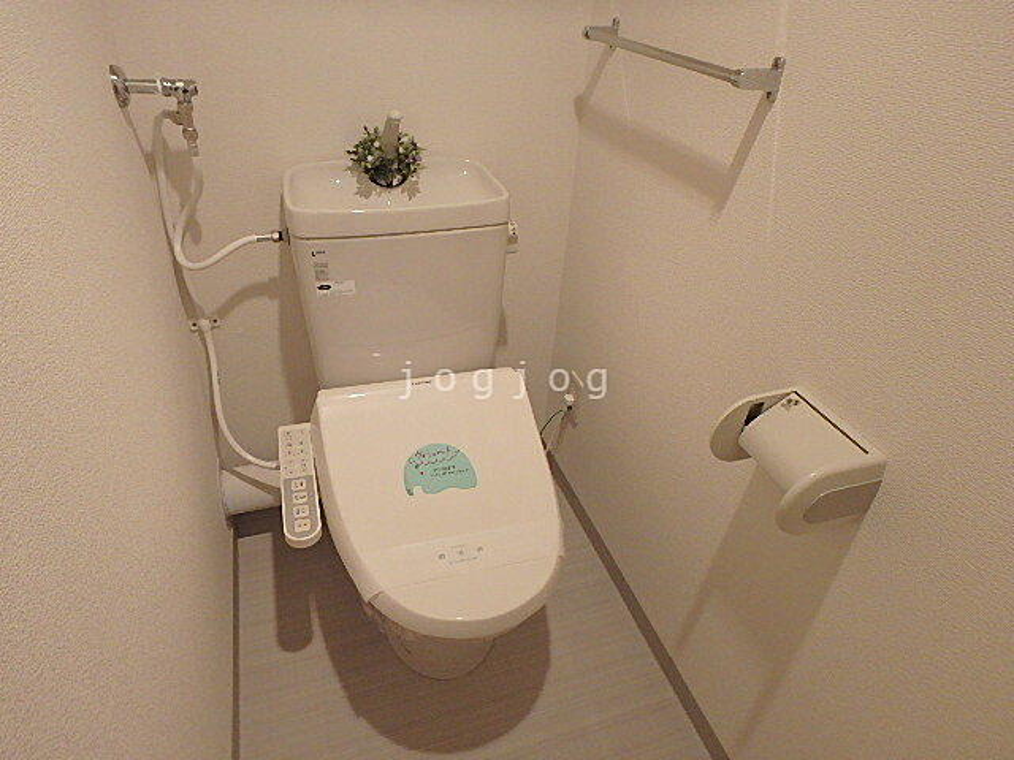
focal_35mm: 21
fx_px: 615
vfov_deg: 63.4
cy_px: 380
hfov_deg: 79.0
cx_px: 507
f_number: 3.5
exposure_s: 1/30
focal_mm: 3.7
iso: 400
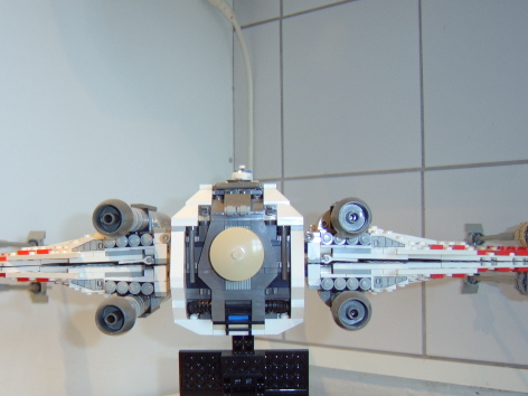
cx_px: 241
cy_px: 246
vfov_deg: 34.2
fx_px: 641
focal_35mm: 42
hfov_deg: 44.7
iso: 141
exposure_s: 1/30
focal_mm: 8.13
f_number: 2.7
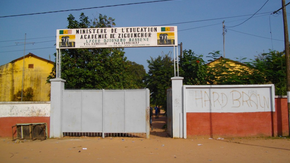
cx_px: 145
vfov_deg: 34.6
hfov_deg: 58.0
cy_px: 81
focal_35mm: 34
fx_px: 261
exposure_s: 1/320
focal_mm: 5.7
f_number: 8.8
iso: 100
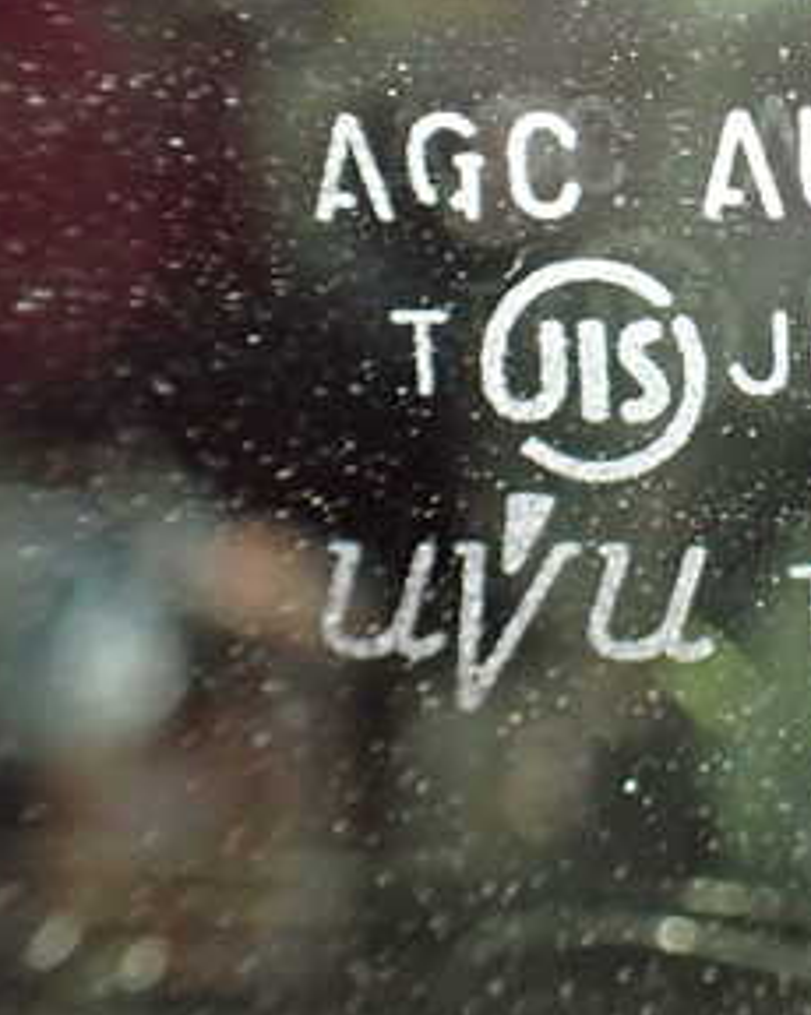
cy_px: 243
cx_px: 1019
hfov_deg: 22.6
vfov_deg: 30.4
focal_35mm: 61
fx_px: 1832
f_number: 2.3
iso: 800
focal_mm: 5.4
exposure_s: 1/40
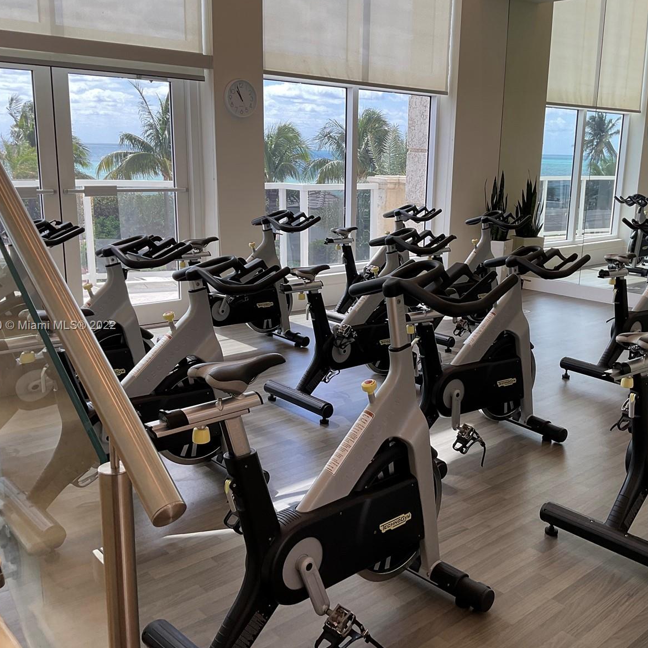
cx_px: 382
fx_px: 741
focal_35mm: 35
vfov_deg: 47.2
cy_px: 326
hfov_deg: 47.0
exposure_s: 1/120
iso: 25
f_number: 1.8
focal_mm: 3
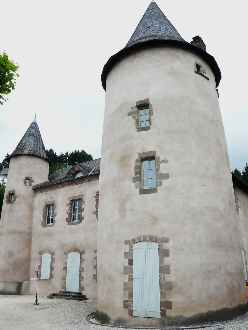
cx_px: 121
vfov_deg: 59.9
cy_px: 158
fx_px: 287
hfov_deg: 46.8
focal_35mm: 30
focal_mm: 4.6
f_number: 2.8
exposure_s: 1/1000
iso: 100
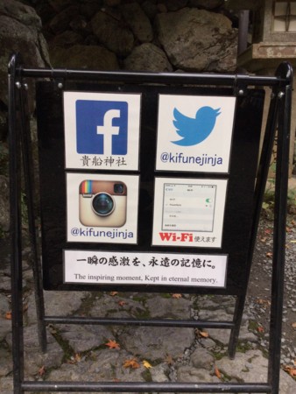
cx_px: 148
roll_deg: -2.1
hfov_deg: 45.5
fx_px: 353
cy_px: 197
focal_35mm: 31
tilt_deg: -15.2
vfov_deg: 58.3
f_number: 2.4
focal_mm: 3.3
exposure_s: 1/195
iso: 25
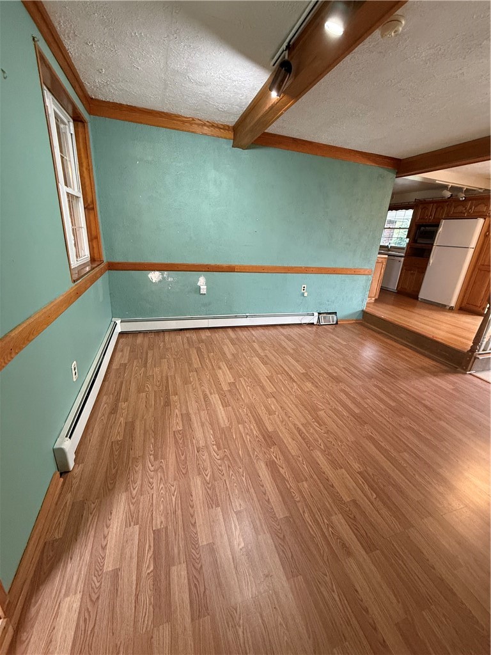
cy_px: 328
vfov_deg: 102.1
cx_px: 246
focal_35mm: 14
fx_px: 265
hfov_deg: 85.7
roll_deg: -4.0
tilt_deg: -18.9
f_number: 2.2
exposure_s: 1/60
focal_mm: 2.22
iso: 400
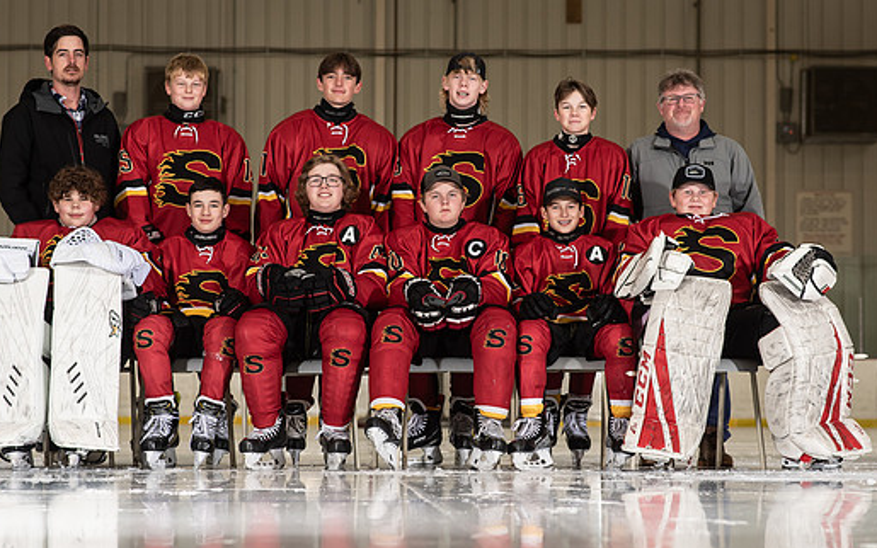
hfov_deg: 17.4
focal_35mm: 120
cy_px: 290
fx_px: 2868
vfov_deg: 10.9
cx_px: 437
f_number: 5
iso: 500
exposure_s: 1/200
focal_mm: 85
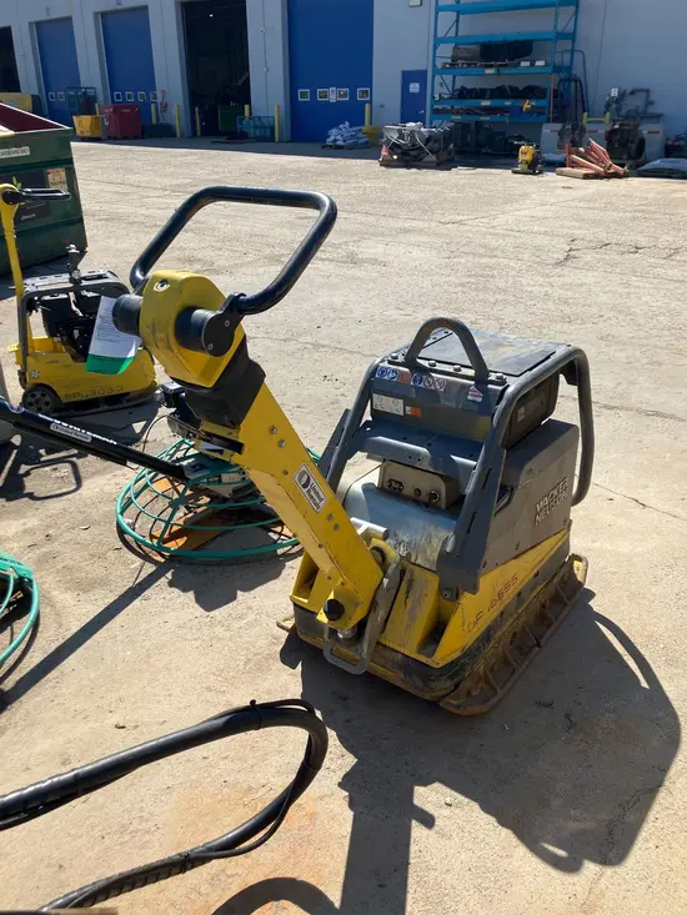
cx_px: 344
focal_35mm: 28
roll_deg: -0.7
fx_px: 741
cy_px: 458
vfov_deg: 63.4
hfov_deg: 49.8
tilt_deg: -24.7
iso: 32
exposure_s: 1/1799
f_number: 1.8
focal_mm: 3.99
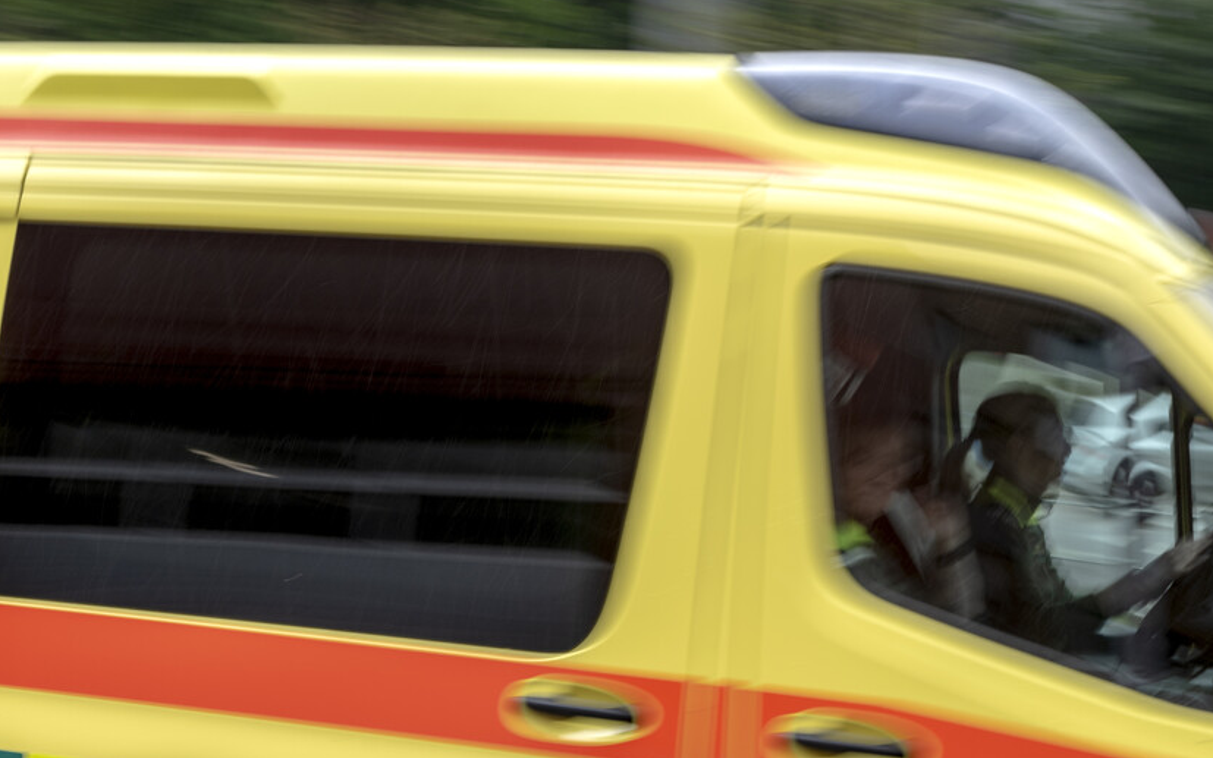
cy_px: 527
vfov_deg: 18.8
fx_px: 2281
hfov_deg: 29.8
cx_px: 537
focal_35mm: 69
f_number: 10
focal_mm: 35
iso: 64
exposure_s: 1/13
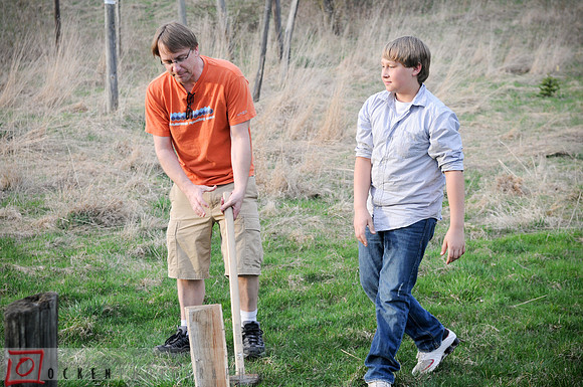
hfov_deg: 24.6
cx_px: 292
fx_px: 1334
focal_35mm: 82
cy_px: 194
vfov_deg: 16.5
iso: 400
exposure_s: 1/320
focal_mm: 55
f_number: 5
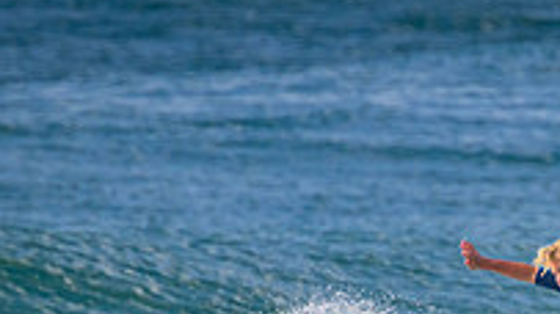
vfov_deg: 0.5
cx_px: 662
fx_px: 35623
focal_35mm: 2400
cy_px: 428
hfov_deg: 0.9
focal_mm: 800
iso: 1000
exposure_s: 1/2000
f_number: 11
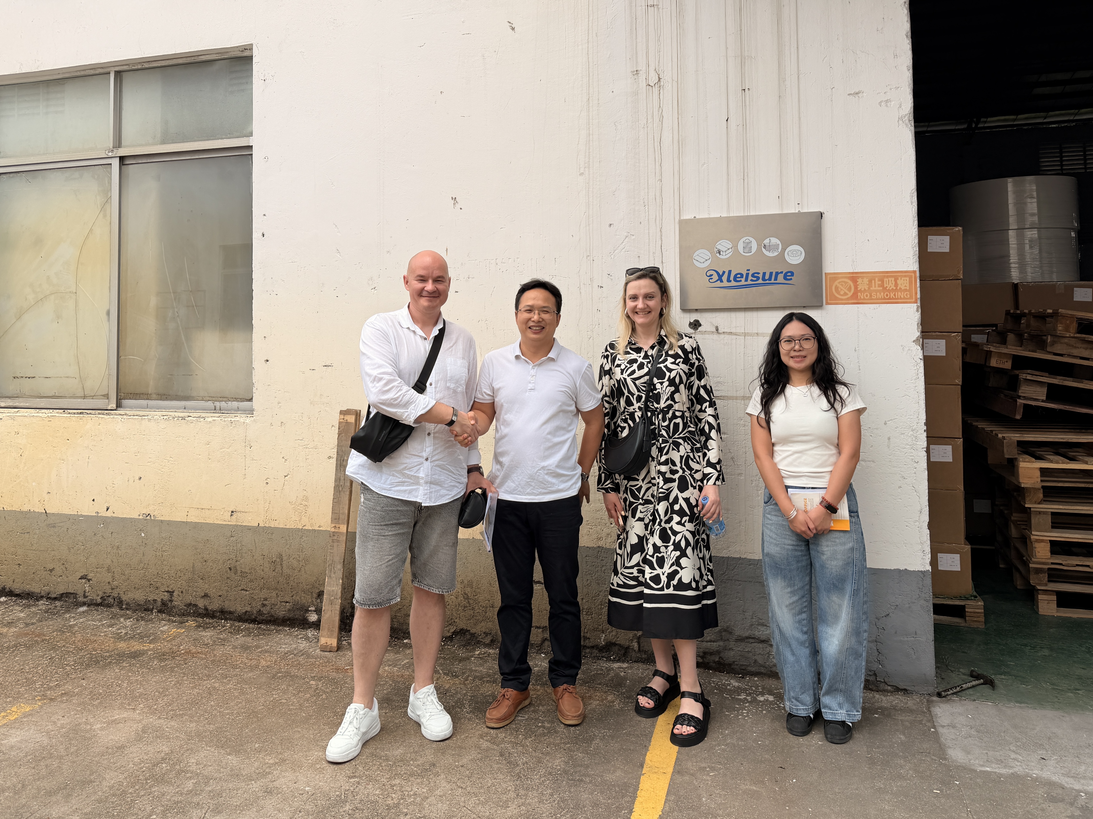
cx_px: 546
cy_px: 410
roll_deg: -0.1
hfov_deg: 71.6
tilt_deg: -6.3
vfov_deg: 56.8
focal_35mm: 24
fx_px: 758
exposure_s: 1/3145
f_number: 1.78
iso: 80
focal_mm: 6.76
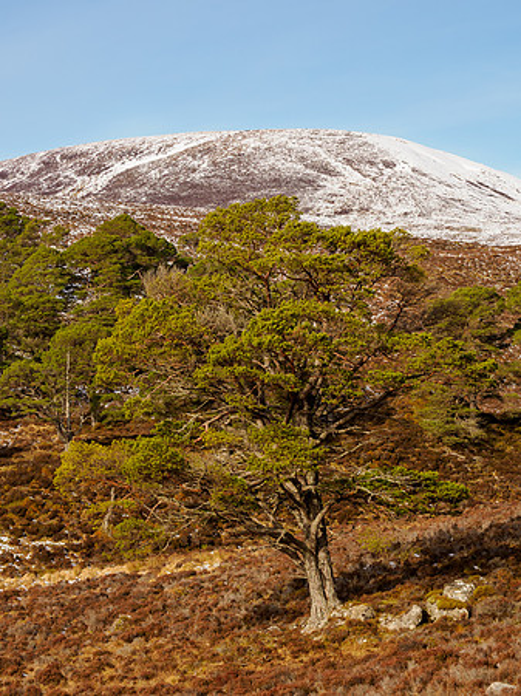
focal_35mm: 104
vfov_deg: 18.9
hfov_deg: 14.2
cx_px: 260
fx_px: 2089
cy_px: 348
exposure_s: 1/200
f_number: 5.6
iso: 200
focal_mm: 52
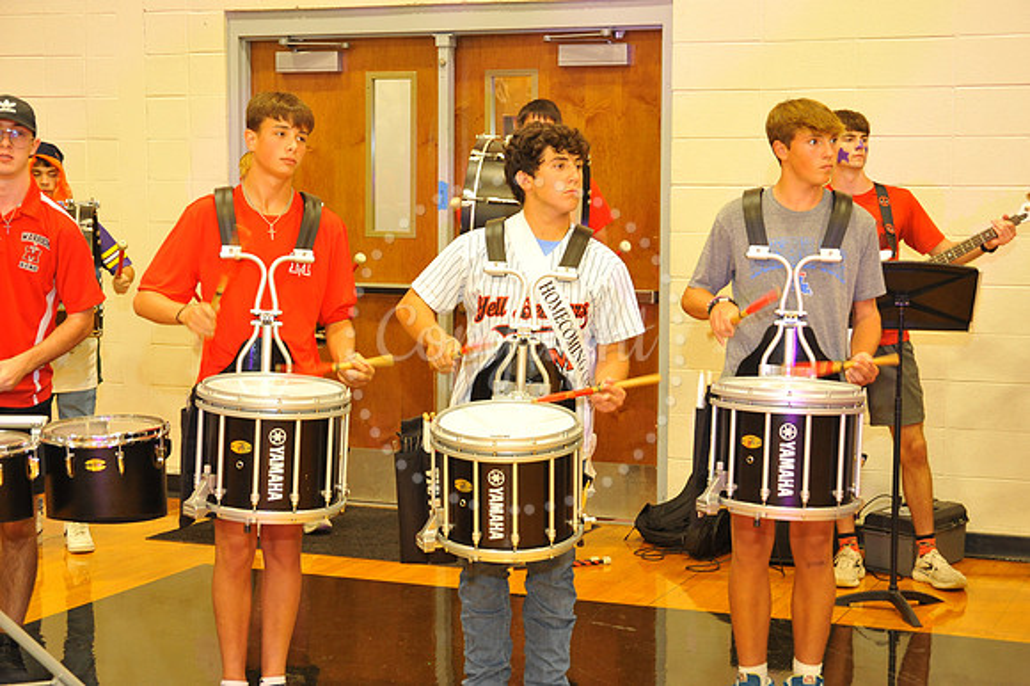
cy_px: 343
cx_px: 515
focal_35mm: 66
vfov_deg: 20.6
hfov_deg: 30.5
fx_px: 1887
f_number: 6.3
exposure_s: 1/50
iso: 2500
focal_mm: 66
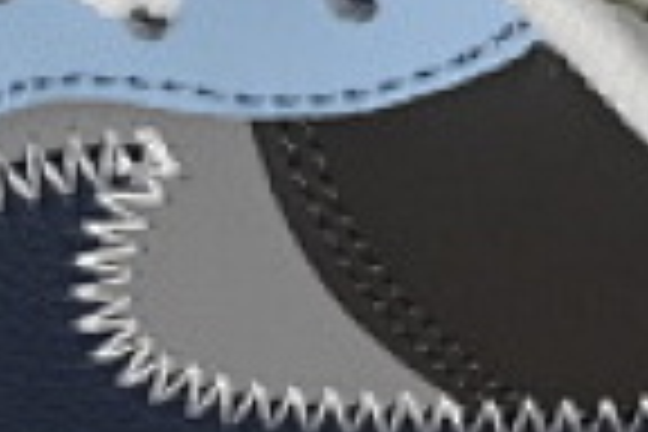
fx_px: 10151
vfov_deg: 2.4
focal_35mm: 564
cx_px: -216
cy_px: -436
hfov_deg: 3.6
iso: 160
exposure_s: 1/60
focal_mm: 50
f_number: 7.1
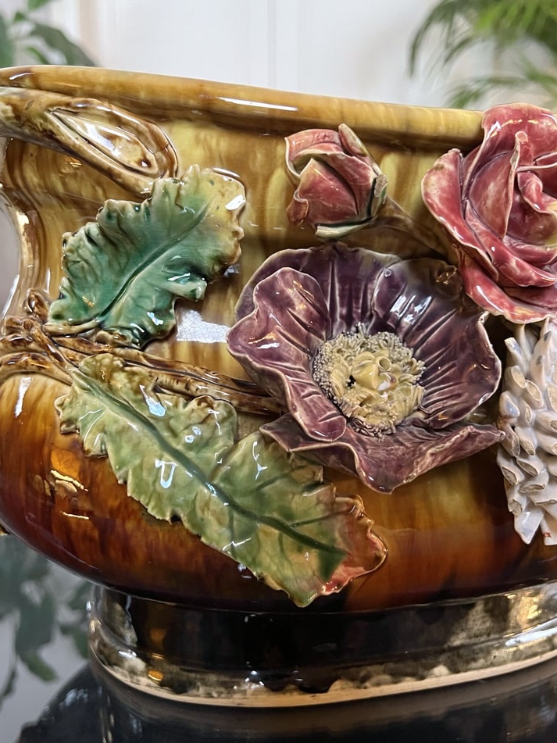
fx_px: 601
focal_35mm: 28
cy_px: 363
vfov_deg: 63.4
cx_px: 270
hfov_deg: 49.7
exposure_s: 1/33
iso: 500
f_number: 1.5
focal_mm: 5.7
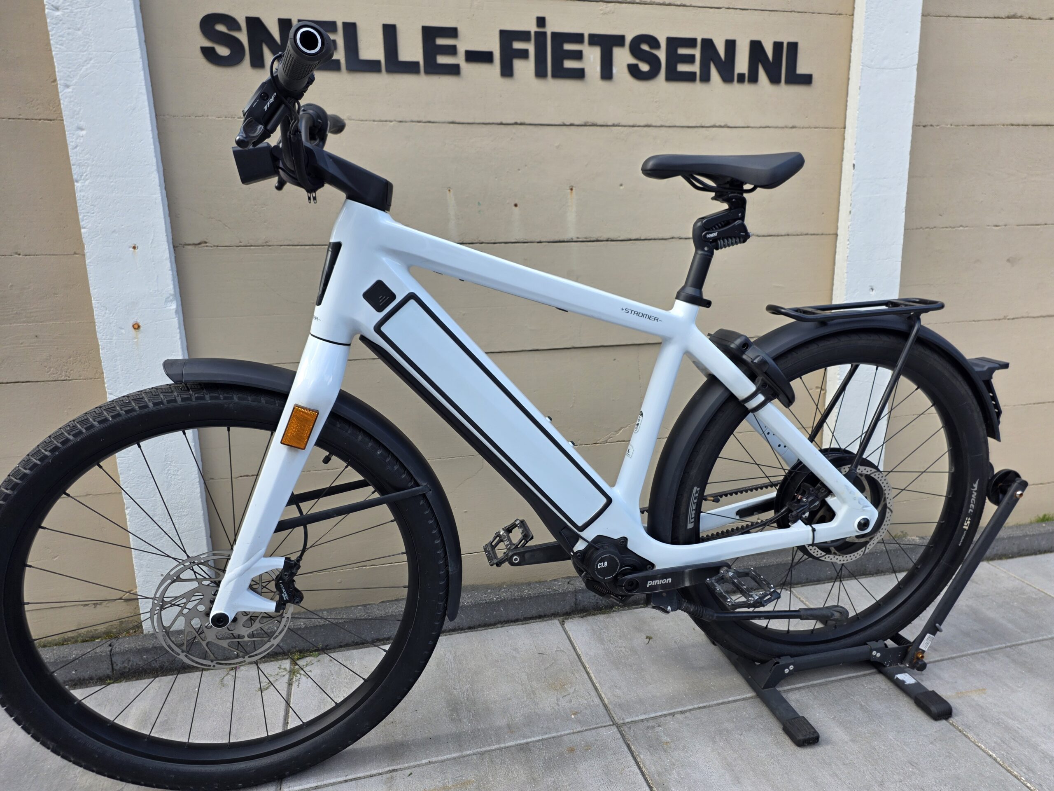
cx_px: 527
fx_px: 700
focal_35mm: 23
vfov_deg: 58.9
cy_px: 396
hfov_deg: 73.9
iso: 32
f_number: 1.7
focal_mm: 6.25
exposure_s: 1/359
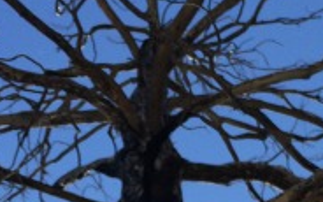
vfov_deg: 9.2
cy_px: 392
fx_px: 1180
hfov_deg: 15.4
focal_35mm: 134
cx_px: 298
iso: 32
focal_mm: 4.15
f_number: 2.2
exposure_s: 1/1325
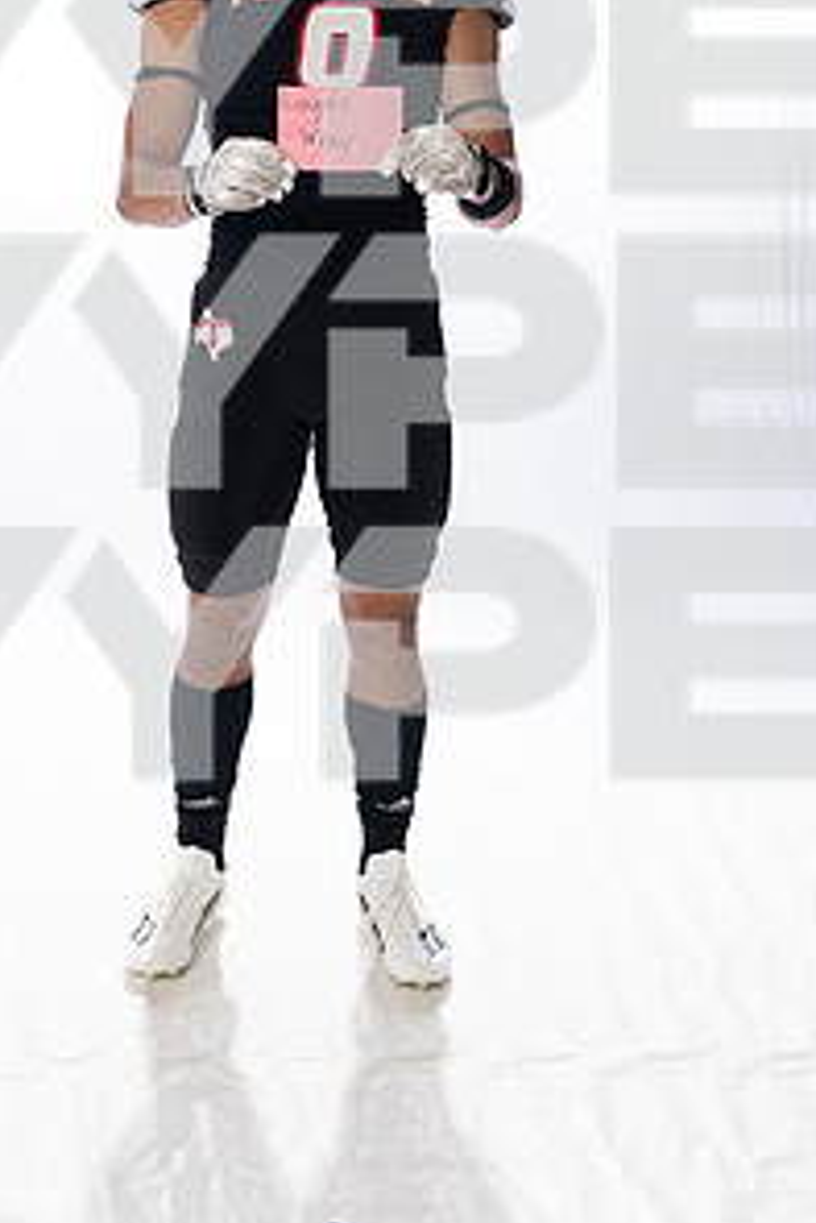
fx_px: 2173
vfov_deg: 31.1
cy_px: 365
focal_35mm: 64
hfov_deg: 21.2
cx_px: 282
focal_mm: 42
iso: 400
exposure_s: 1/250
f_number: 4
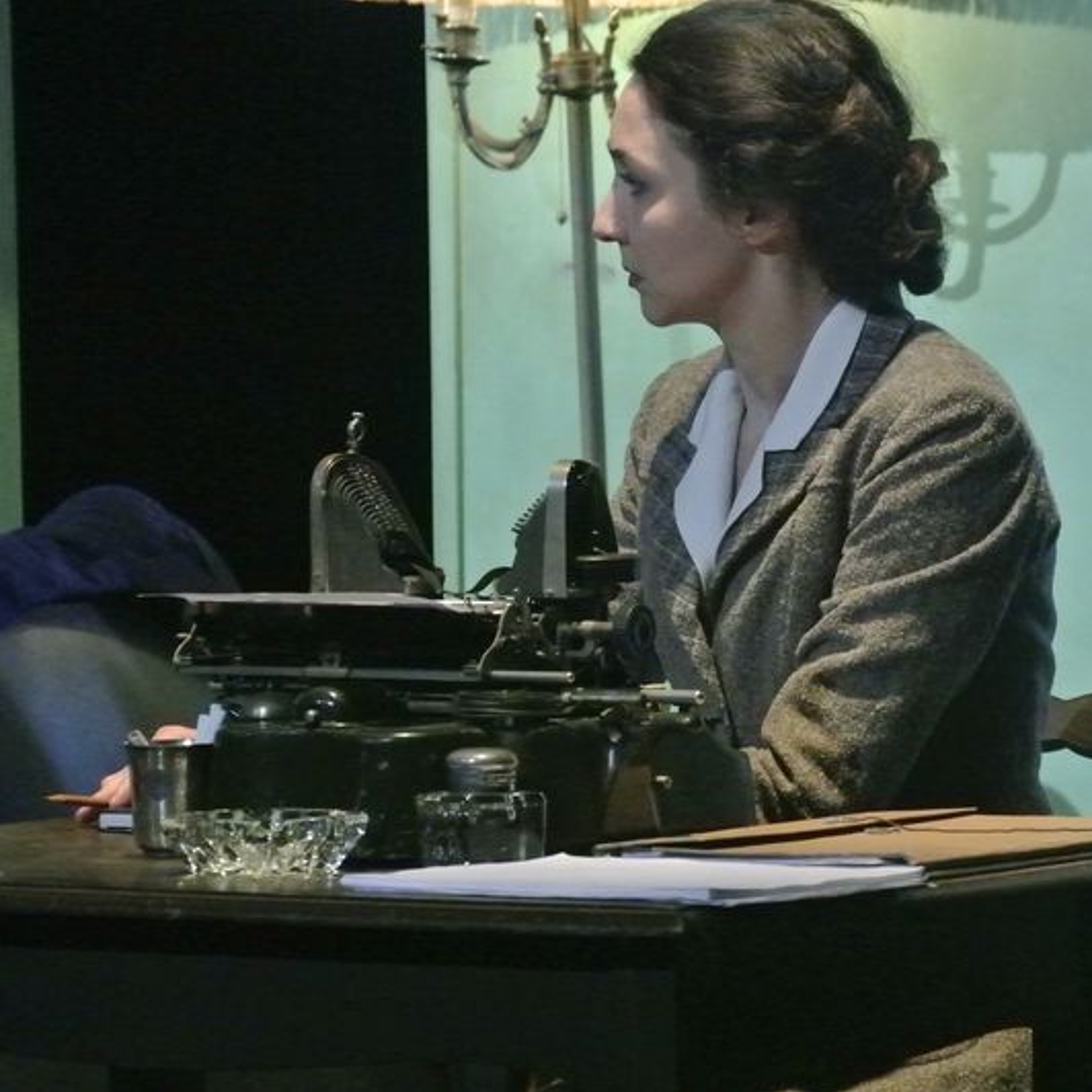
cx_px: 706
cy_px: 547
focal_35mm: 220
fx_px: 7852
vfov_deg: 8.0
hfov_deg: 8.0
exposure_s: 1/80
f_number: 4.5
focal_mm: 64
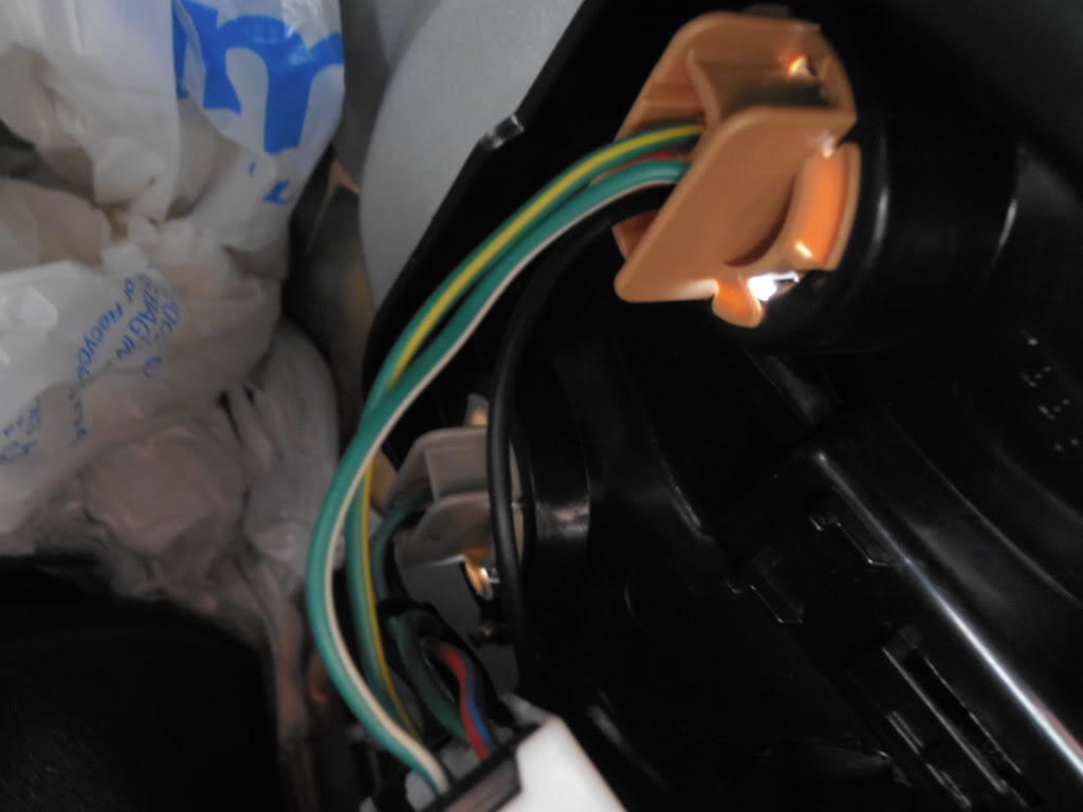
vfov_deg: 42.9
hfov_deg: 55.4
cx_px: 542
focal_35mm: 33
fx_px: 1032
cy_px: 406
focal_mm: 5.9
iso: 400
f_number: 3.6
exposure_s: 1/2
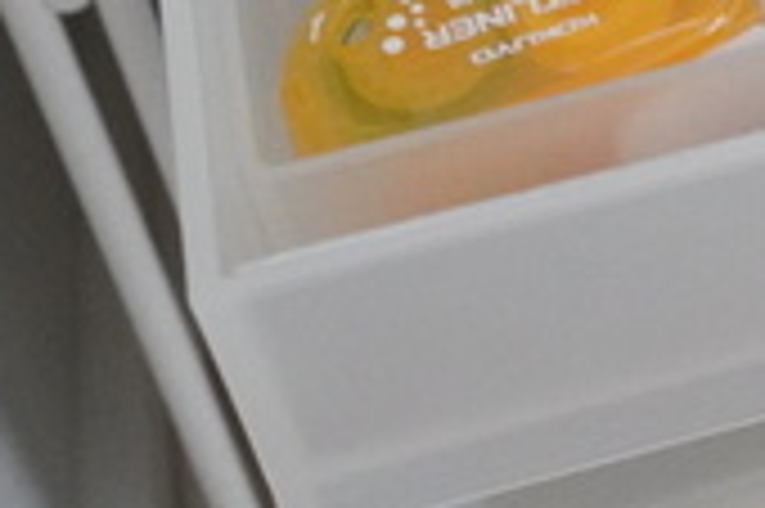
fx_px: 3312
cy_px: -310
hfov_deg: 12.3
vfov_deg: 8.5
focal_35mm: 156
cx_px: 1251
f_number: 8
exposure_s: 1/20
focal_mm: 26
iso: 6400
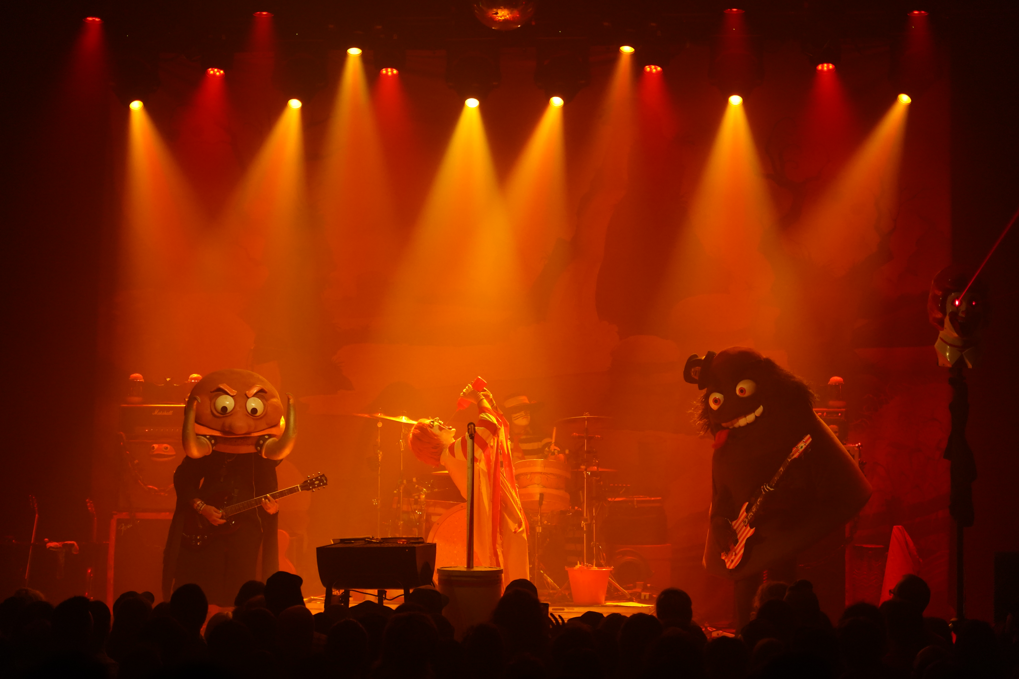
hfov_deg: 19.5
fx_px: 2972
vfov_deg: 13.0
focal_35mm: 105
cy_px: 340
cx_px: 510
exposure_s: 1/160
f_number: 4
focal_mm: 105
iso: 4000
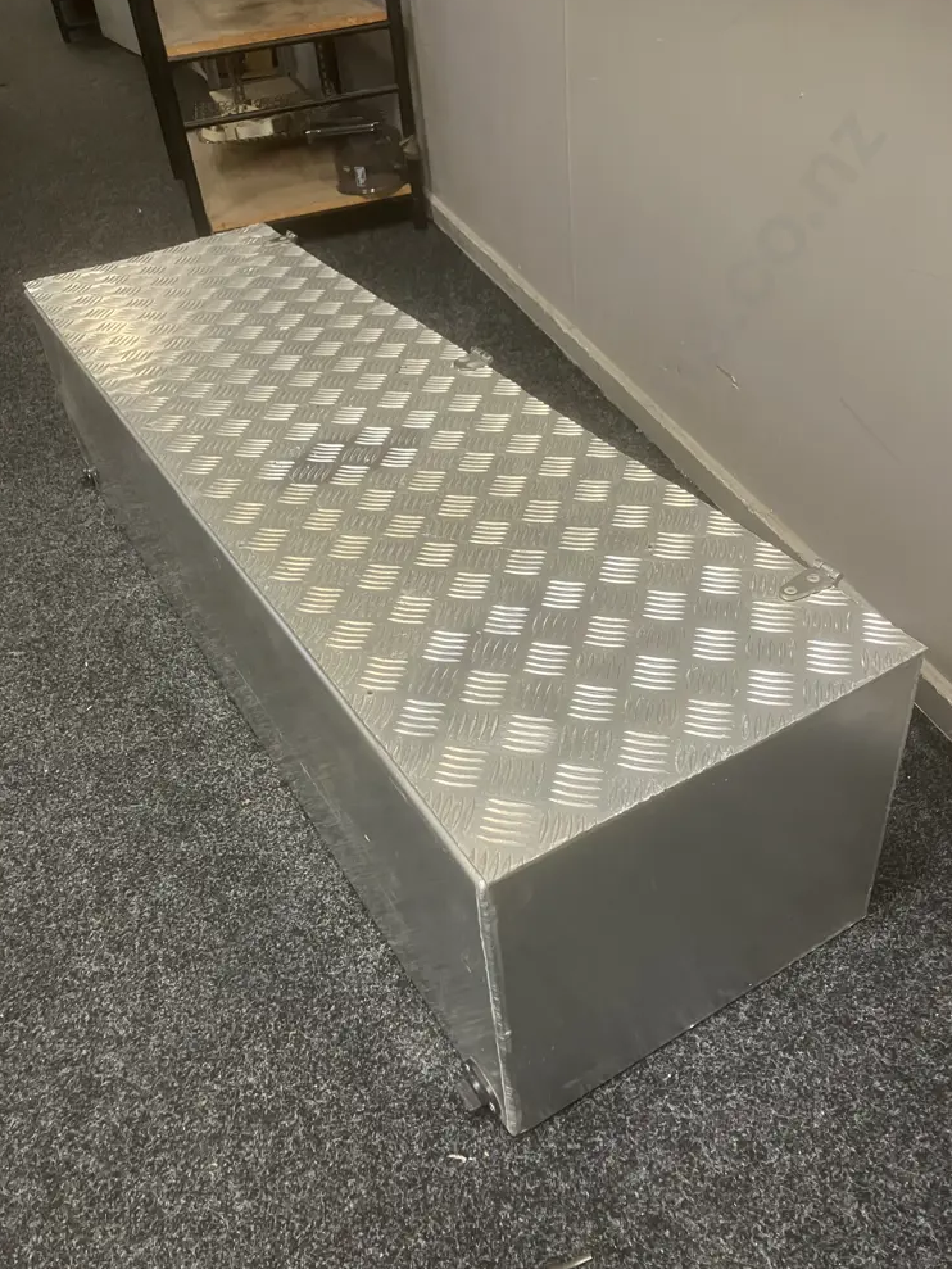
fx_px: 1063
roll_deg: +4.1
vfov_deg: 61.6
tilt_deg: -37.9
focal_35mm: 29
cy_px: 648
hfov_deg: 48.2
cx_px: 475
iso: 200
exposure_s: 1/50
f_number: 1.8
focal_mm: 3.99
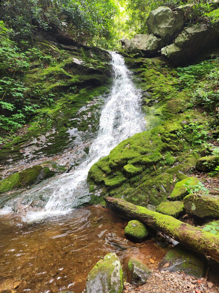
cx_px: 110
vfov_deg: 73.9
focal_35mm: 23
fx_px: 194
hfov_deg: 58.9
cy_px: 146
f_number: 1.8
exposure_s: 1/120
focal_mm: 5.4
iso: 200
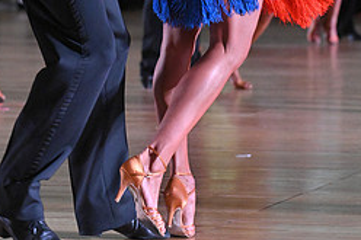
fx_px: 3868
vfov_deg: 3.5
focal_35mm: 386
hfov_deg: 5.3
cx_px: 180
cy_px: -79
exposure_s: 1/400
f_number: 6.3
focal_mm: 165
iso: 6400
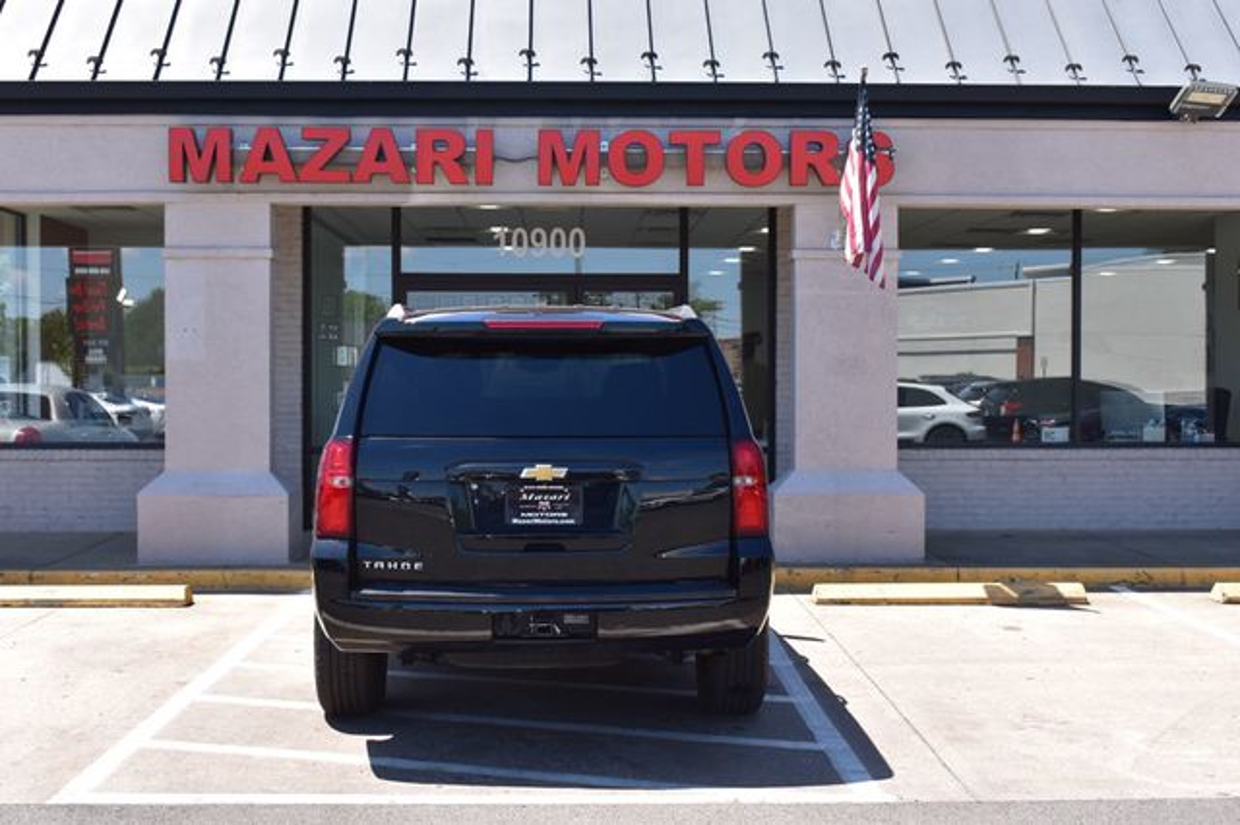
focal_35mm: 46
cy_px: 412
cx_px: 620
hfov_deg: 42.3
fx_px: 1601
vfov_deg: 28.9
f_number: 10
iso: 400
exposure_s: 1/250
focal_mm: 31
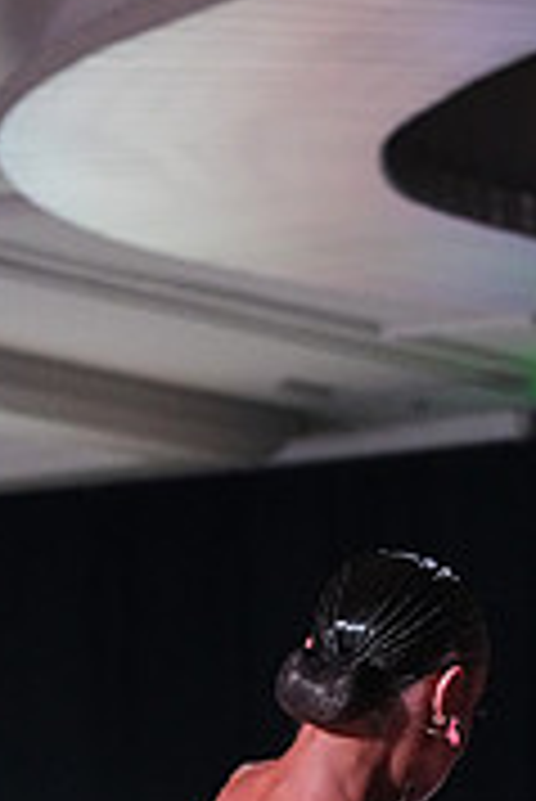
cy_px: 1197
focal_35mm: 325
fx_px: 7244
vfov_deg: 6.3
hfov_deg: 4.2
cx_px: 768
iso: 10000
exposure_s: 1/400
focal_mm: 100
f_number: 5.6
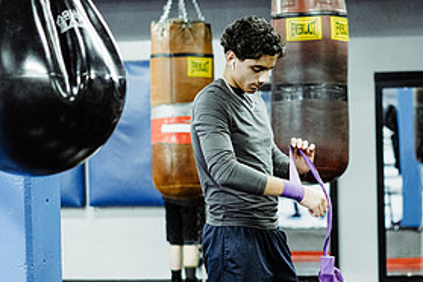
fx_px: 1222
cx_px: 314
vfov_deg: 13.2
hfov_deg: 19.5
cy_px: 169
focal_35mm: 104
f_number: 1.8
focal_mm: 50
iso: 5000
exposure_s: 1/500
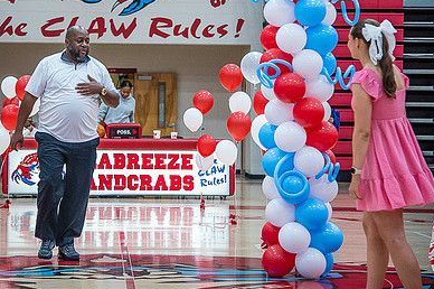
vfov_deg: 12.0
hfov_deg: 17.9
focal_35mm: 114
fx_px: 1373
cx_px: 135
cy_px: 102
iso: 2000
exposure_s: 1/320
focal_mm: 75
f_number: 4
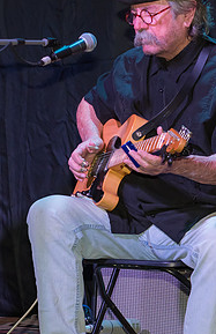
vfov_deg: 9.5
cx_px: 172
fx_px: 2003
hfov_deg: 6.2
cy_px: 111
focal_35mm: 218
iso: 1000
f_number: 5
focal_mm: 70
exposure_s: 1/160
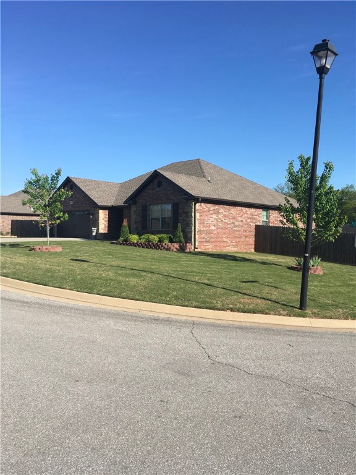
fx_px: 398
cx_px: 178
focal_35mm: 29
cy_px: 238
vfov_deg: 61.7
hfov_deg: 48.2
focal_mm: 4.15
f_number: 2.2
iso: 25
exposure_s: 1/1508
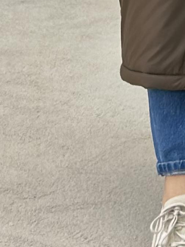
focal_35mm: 289
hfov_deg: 5.1
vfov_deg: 6.4
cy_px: -413
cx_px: 226
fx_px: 2061
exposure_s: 1/221
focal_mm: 6.86
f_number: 1.78
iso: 80
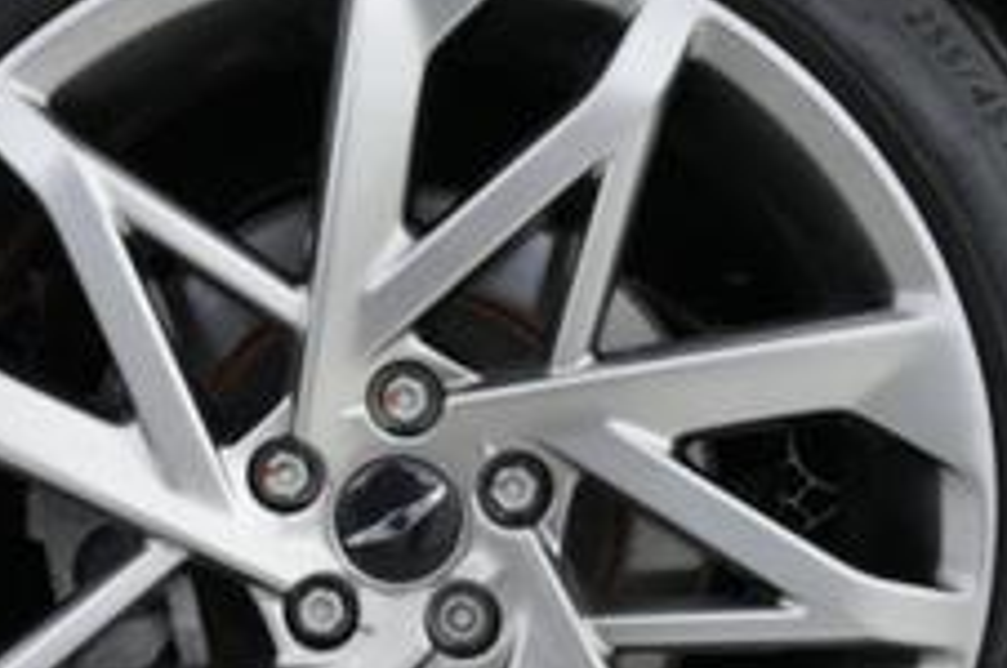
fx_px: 1899
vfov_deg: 19.7
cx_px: 401
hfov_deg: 29.6
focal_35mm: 68
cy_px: 557
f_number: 2.8
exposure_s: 1/160
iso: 3200
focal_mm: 24
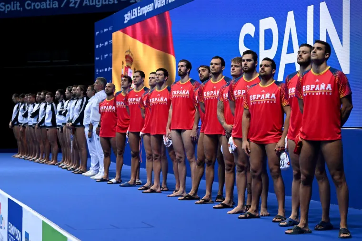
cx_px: 181
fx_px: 855
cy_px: 120
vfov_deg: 16.1
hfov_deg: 23.9
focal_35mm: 85
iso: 4000
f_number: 4
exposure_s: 1/1600
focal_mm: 85
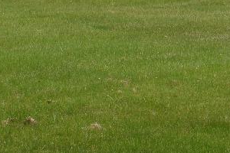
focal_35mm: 255
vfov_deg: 5.3
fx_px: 1629
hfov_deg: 7.9
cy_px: -72
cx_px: 335
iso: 100
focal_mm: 34
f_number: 8
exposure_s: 1/200
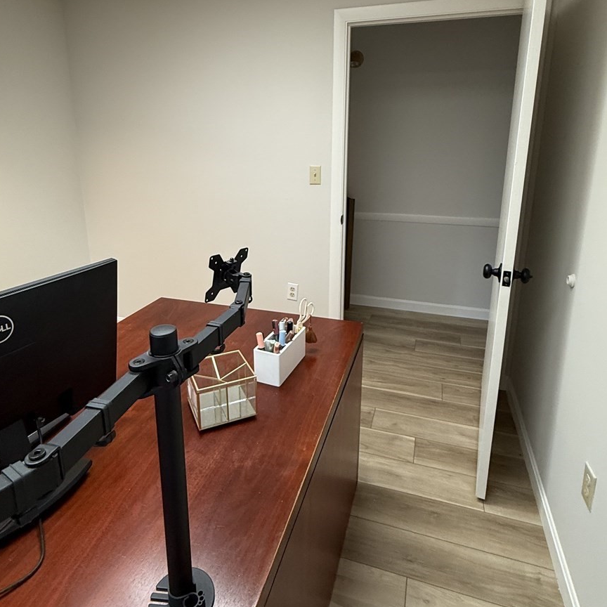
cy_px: 244
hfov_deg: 69.6
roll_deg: +0.6
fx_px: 436
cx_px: 294
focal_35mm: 22
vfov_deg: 69.0
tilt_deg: -12.6
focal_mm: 2.22
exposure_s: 1/120
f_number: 2.2
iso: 250
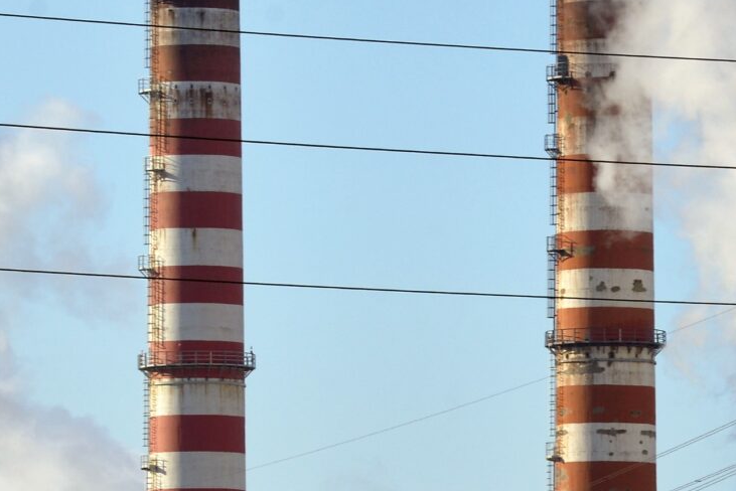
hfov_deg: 3.7
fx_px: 11453
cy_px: 497
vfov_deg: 2.5
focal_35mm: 560
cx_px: 561
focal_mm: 160
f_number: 10
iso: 400
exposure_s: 1/640
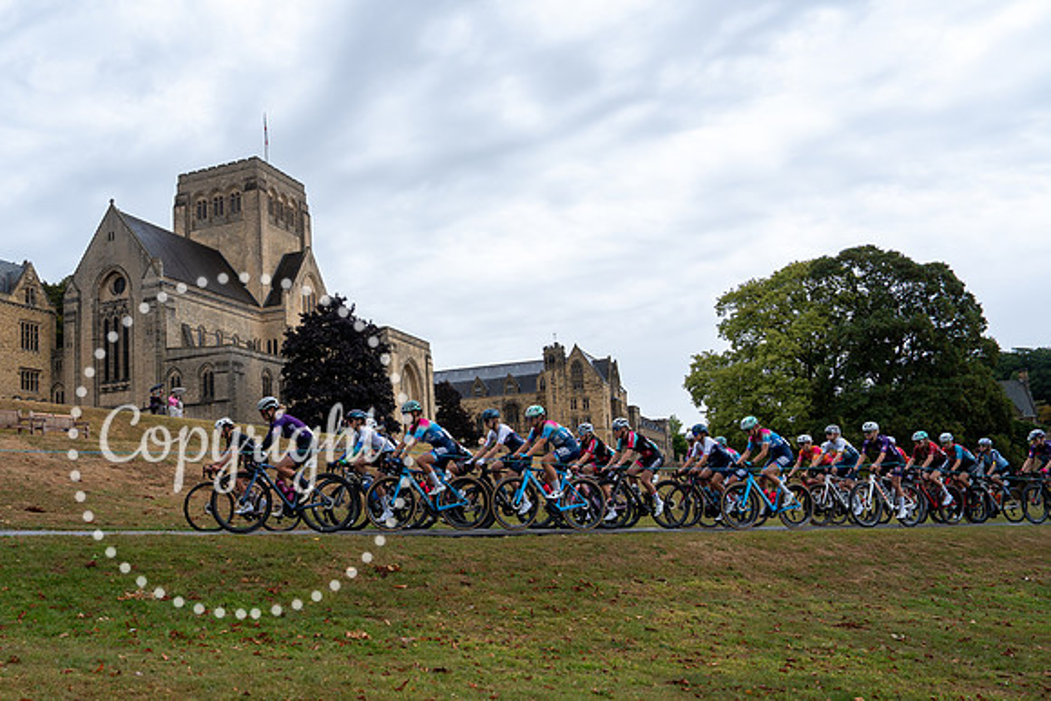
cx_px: 404
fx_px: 863
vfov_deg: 43.9
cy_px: 429
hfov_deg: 62.0
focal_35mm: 30
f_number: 4
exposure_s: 1/800
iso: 400
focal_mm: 24
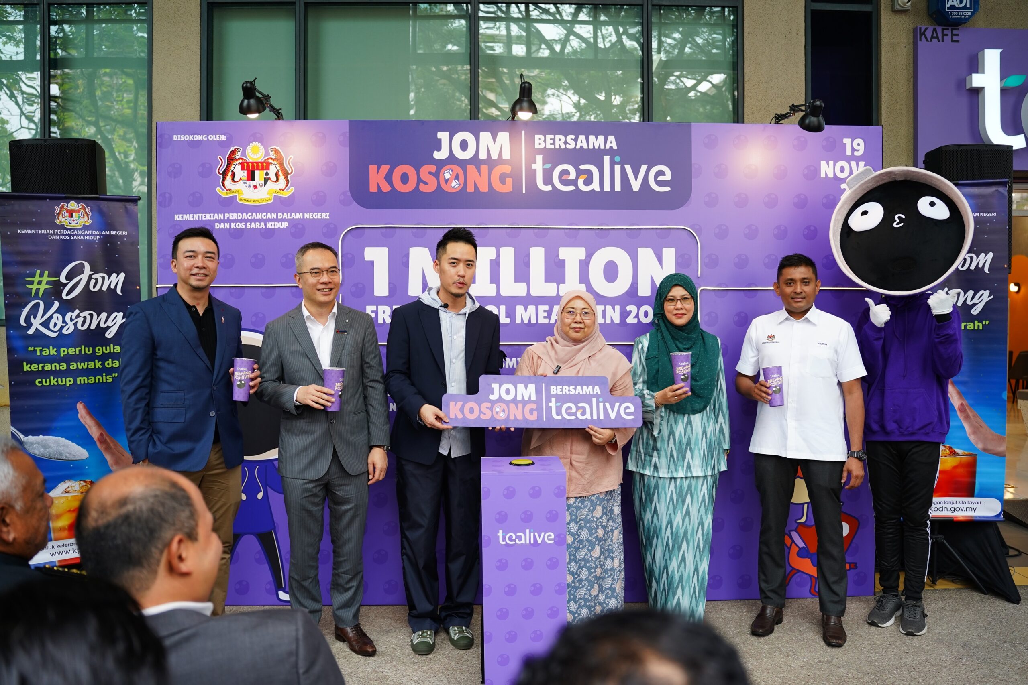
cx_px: 514
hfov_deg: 65.5
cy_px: 342
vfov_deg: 46.4
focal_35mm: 28
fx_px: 800
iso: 250
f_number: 2.8
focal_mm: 28
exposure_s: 1/100
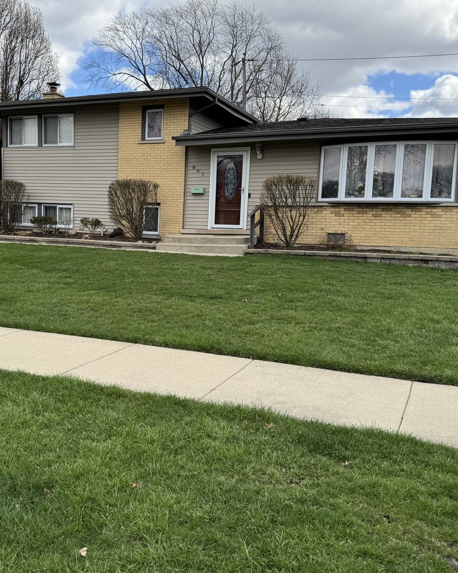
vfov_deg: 55.7
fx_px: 542
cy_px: 281
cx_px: 165
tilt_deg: -5.9
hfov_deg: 45.3
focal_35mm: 32
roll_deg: -1.5
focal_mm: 6.76
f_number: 1.78
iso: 80
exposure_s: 1/2105
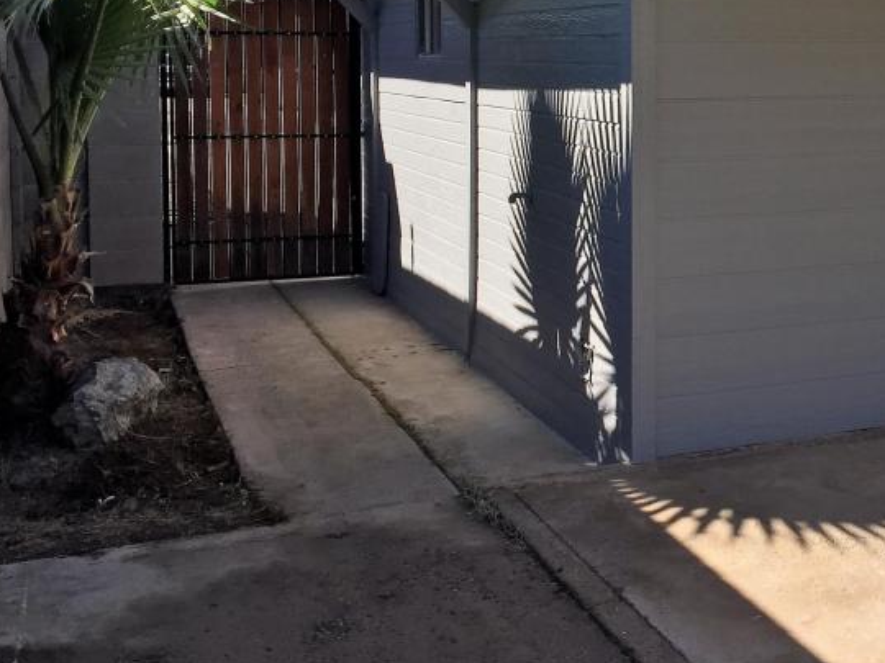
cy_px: 146
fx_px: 1406
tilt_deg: -3.6
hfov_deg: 33.3
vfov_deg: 26.1
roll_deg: -1.3
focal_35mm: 55
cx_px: 775
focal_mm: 4.15
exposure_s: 1/1364
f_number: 2.2
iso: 32
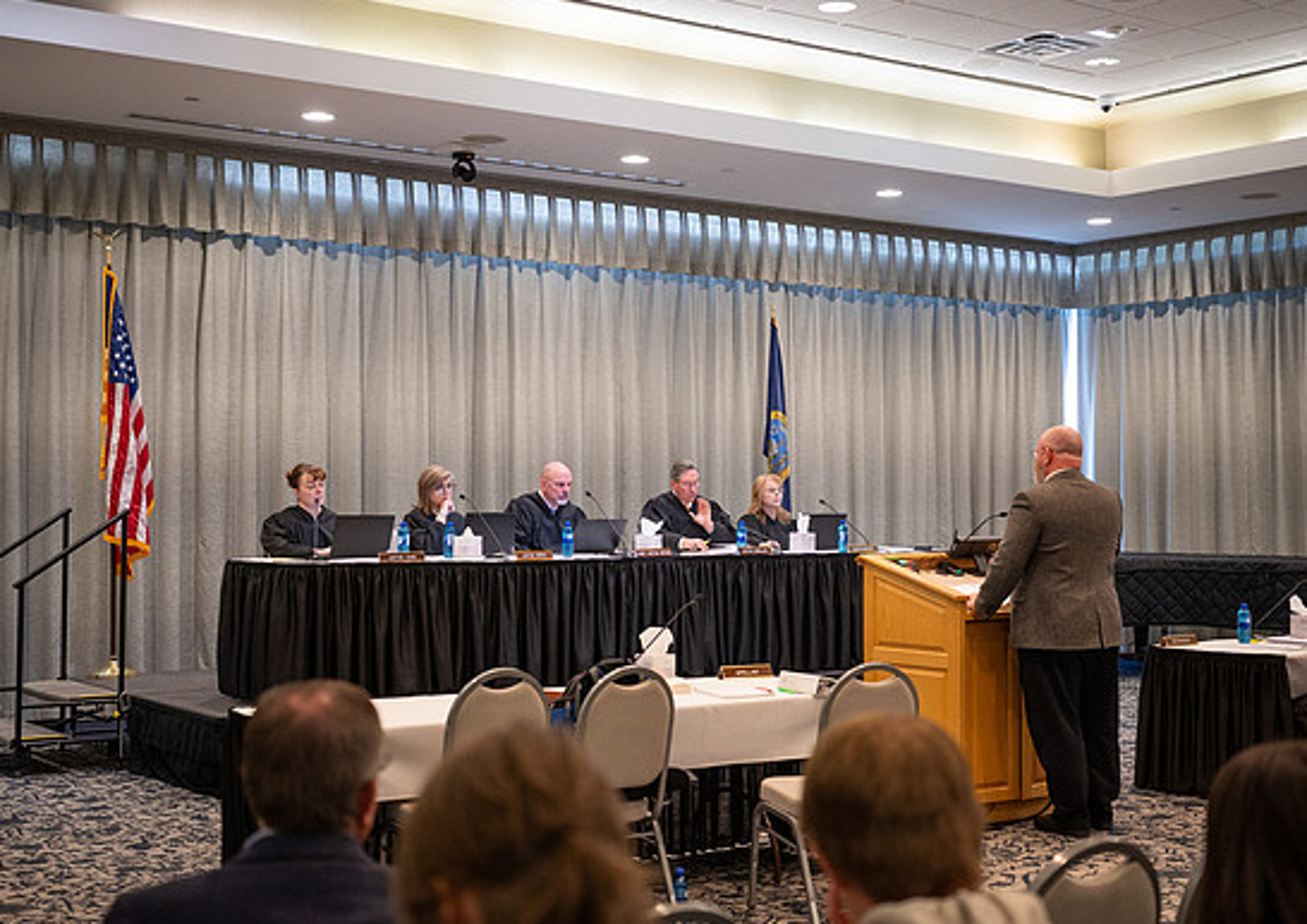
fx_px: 1739
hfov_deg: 41.2
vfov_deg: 29.8
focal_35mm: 47
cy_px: 446
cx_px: 643
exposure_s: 1/200
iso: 2000
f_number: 2.8
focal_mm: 42
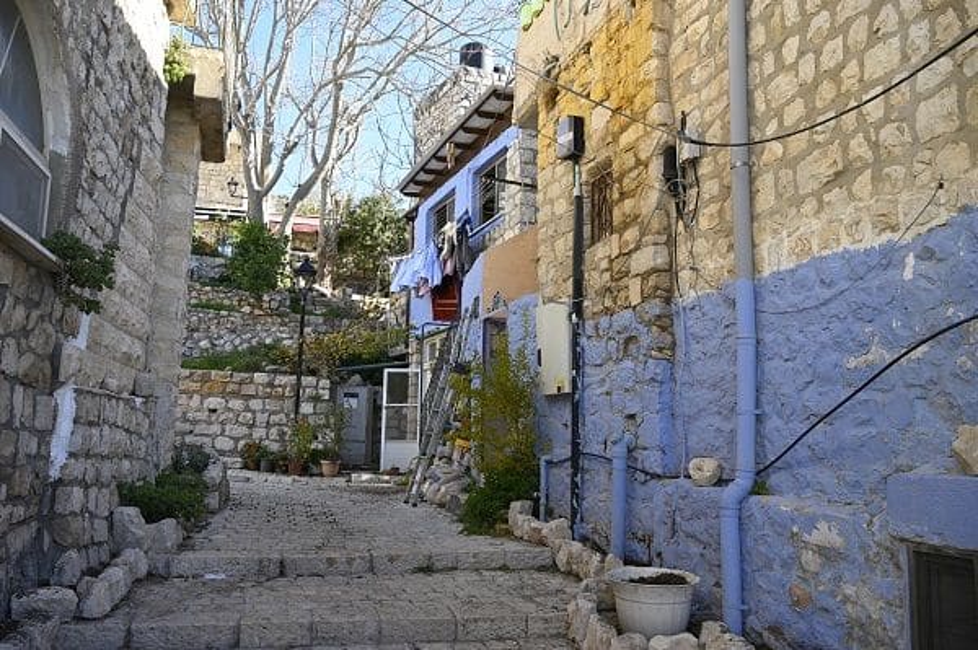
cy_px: 325
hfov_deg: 60.3
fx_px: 841
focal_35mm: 31
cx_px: 489
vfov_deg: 42.3
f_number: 7.1
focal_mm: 31
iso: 250
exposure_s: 1/200
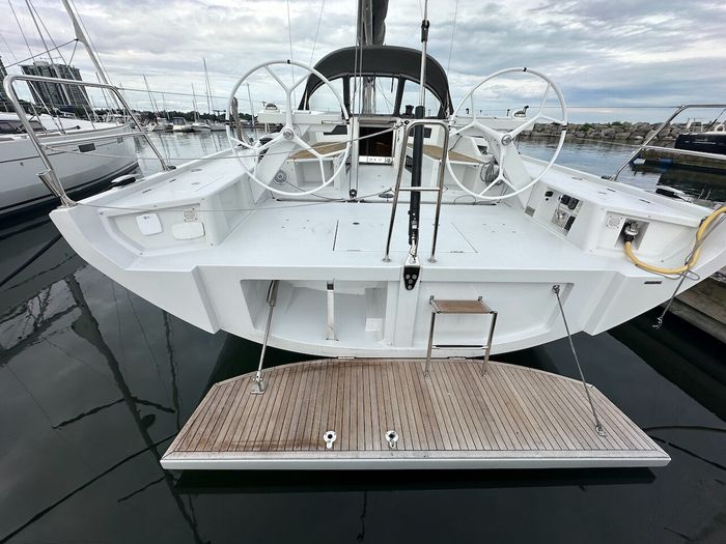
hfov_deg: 102.1
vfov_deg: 85.7
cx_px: 363
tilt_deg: -26.7
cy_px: 272
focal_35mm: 14
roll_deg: -1.9
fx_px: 294
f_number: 2.2
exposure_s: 1/1984
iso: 40
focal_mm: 2.22
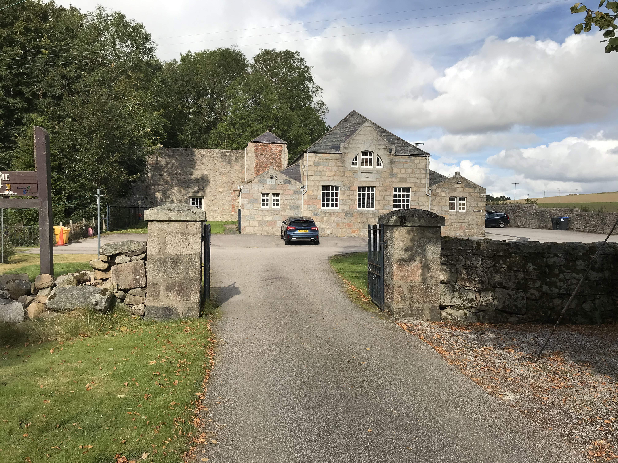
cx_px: 309
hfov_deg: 63.4
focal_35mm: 28
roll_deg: -1.0
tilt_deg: -1.3
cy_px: 232
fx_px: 500
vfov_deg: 49.7
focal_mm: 3.99
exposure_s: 1/2740
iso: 20
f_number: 1.8
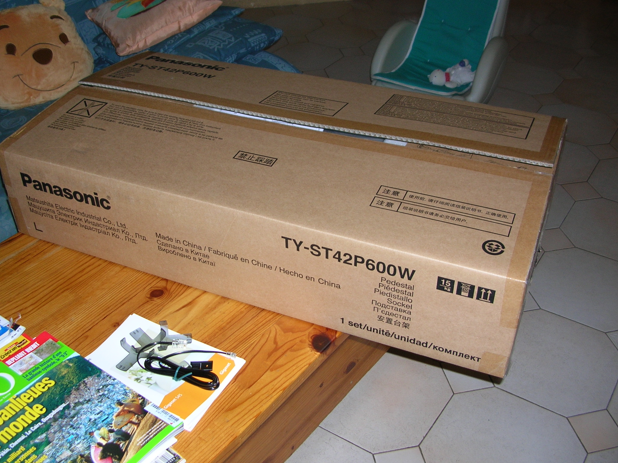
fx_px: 696
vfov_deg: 36.7
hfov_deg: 47.9
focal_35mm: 39
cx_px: 290
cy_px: 209
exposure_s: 1/60.1
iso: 50
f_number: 2.8
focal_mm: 5.8
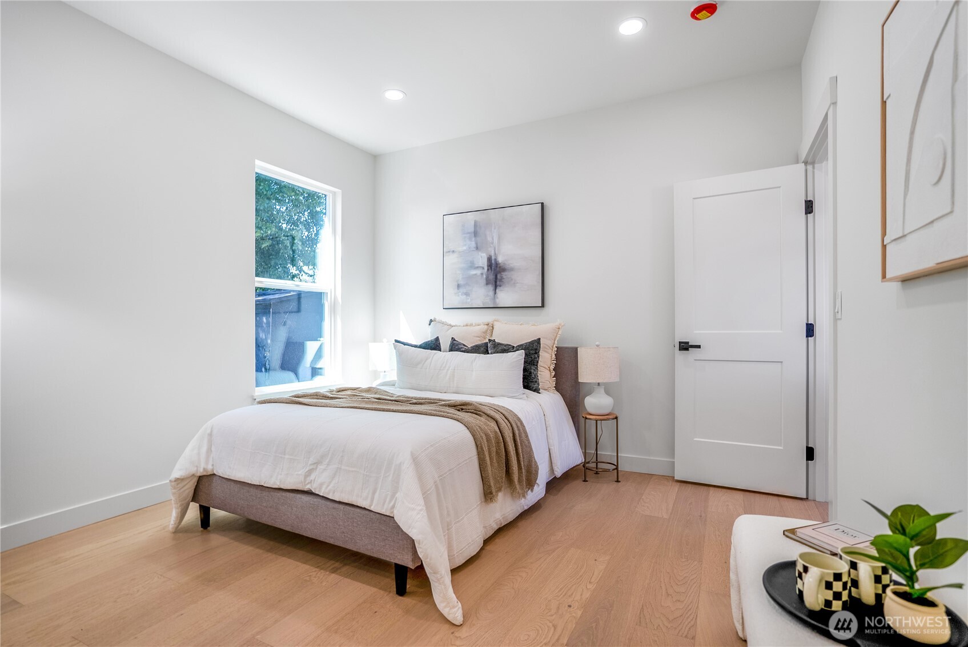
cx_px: 484
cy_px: 324
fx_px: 457
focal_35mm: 17
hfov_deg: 93.2
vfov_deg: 70.5
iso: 100
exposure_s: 1/80
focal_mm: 17
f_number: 2.8
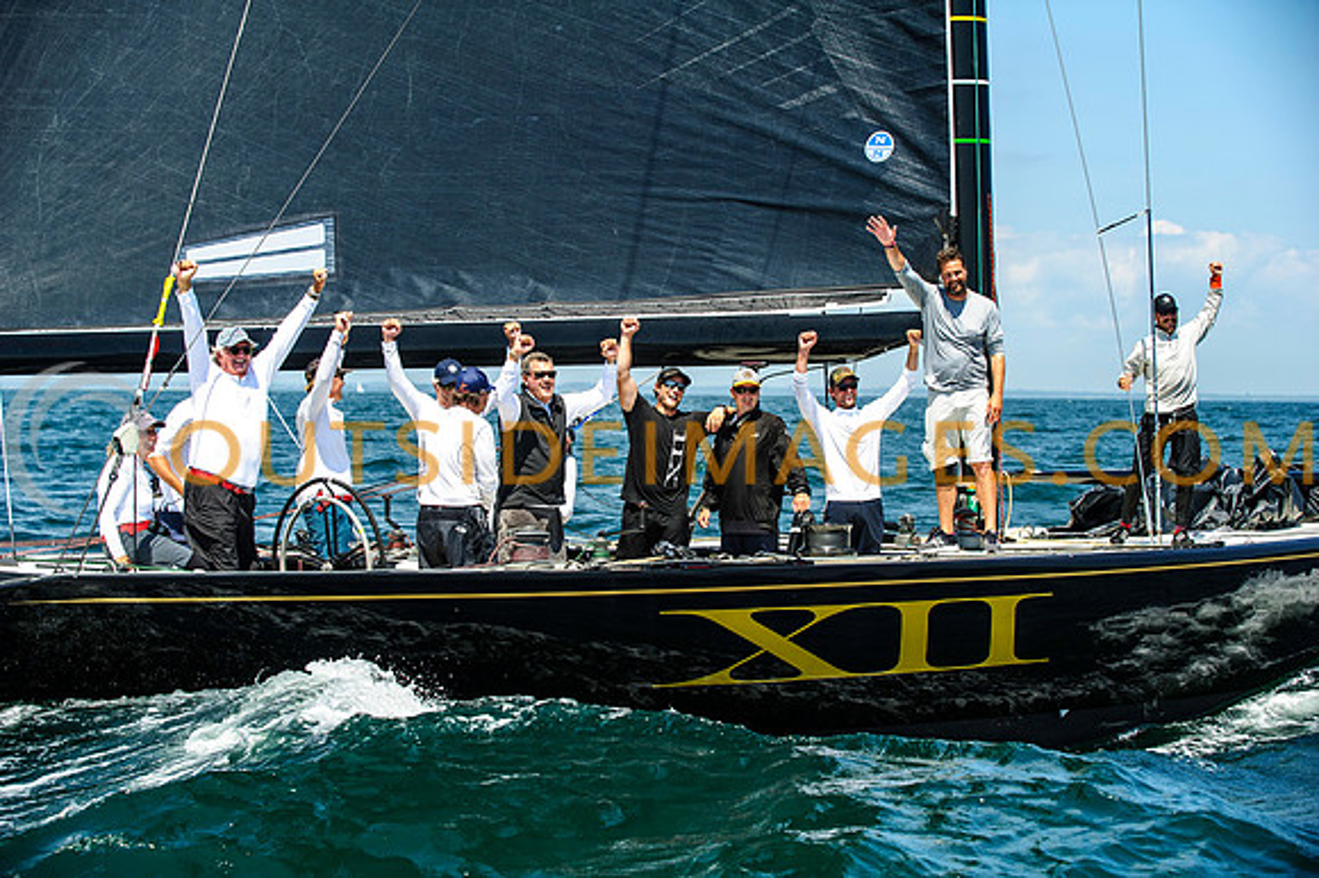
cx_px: 660
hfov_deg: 25.4
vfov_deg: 17.0
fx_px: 2929
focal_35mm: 80
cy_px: 439
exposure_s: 1/1250
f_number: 5
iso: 320
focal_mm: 80
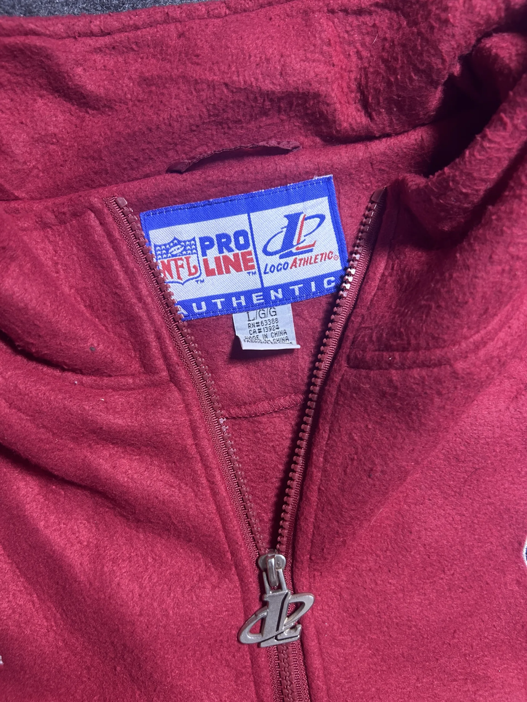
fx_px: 528
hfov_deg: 53.1
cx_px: 264
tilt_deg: -58.2
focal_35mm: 26
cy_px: 351
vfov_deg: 67.3
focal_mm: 5.7
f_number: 1.5
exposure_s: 1/50
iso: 250
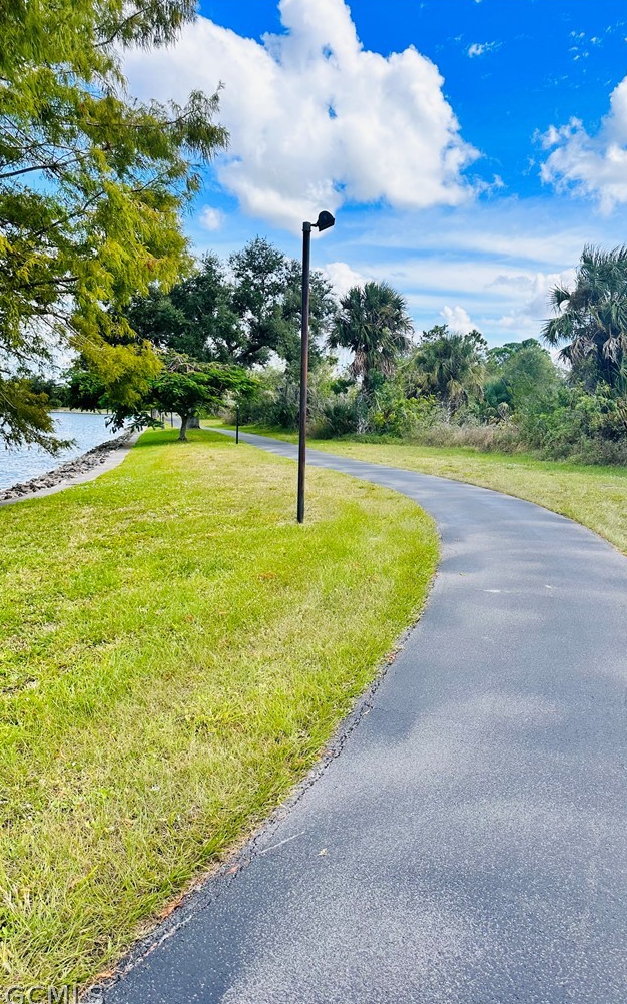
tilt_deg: -8.5
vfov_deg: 70.4
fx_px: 711
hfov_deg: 47.4
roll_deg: -2.2
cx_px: 364
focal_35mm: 26
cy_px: 506
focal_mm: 6.86
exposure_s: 1/3247
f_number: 1.78
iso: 80
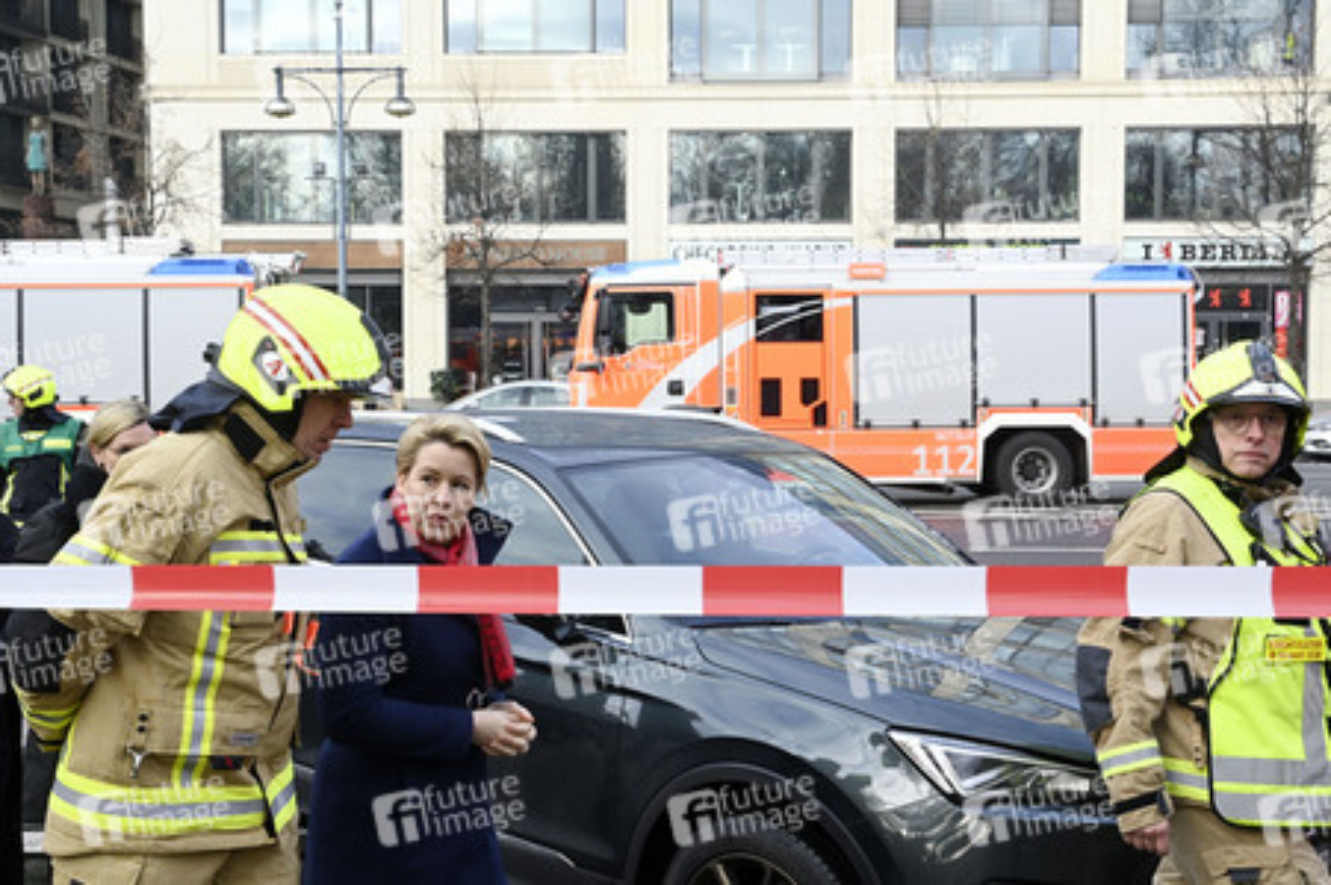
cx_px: 666
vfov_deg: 29.2
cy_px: 442
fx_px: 1699
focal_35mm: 46
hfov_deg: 42.8
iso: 2000
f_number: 13
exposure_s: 1/320
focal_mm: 46
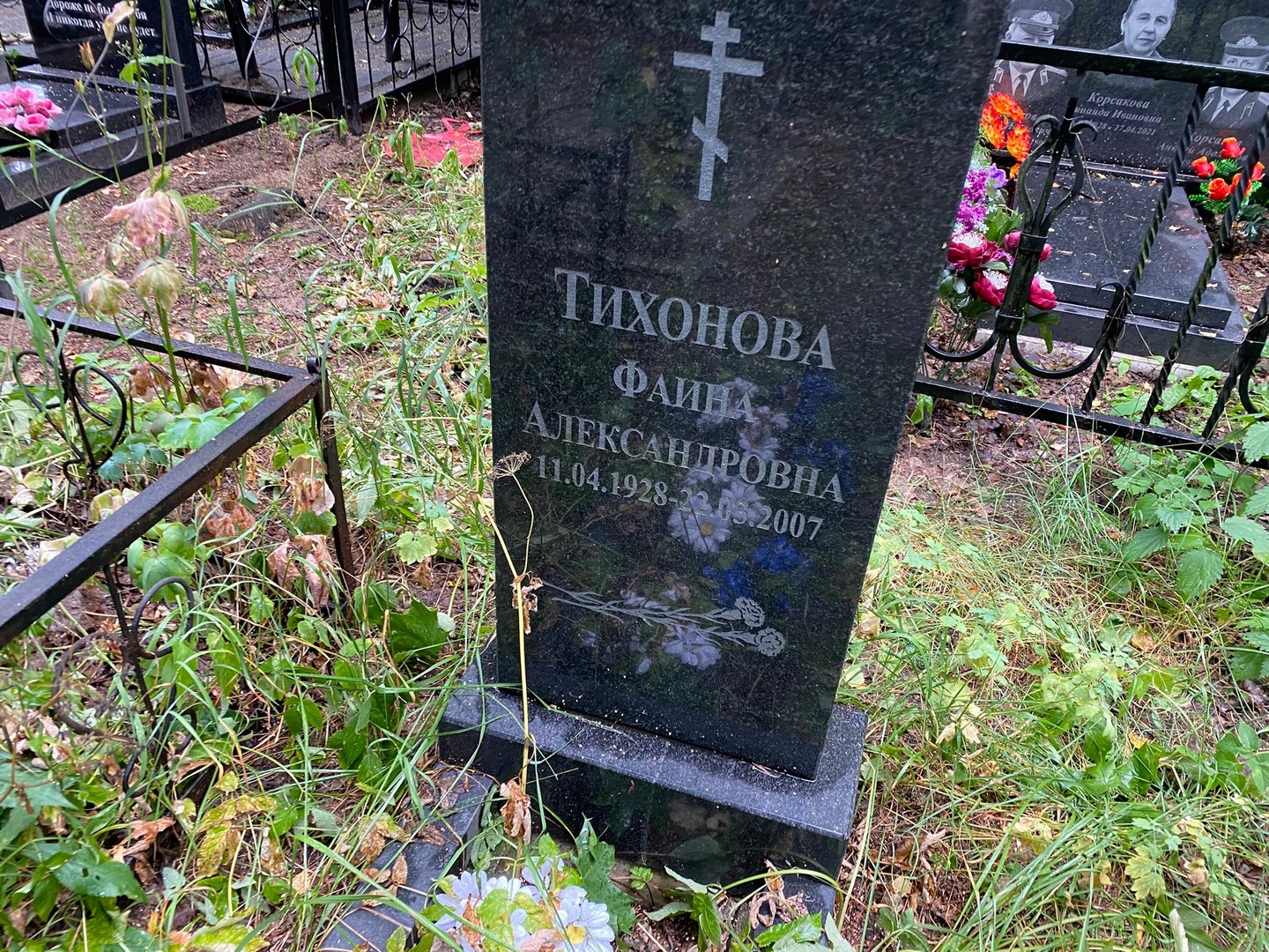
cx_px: 634
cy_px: 476
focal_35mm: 26
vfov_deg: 53.1
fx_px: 953
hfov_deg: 67.3
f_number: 1.8
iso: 125
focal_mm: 4.25
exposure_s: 1/67
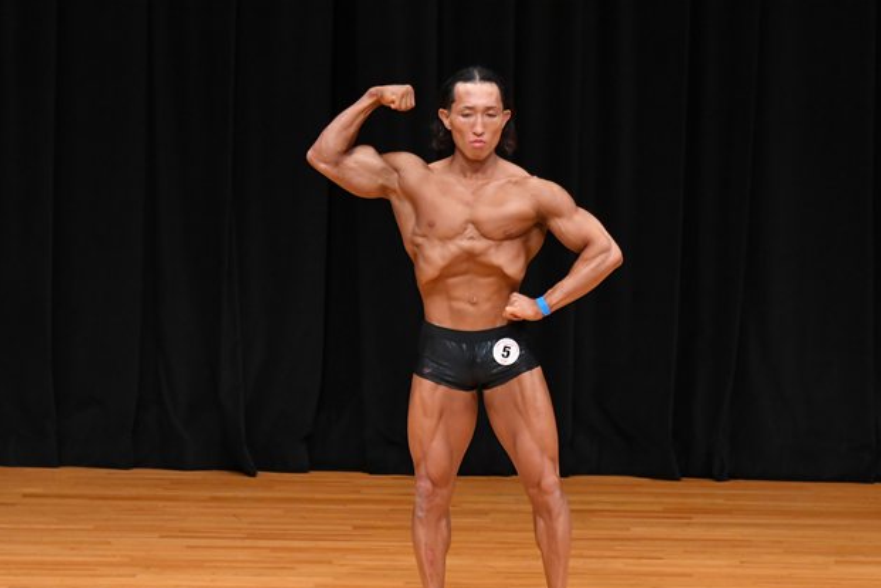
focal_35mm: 318
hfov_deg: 6.5
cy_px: 362
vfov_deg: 4.3
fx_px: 7782
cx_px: 479
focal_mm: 170
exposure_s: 1/400
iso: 3200
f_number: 5.6
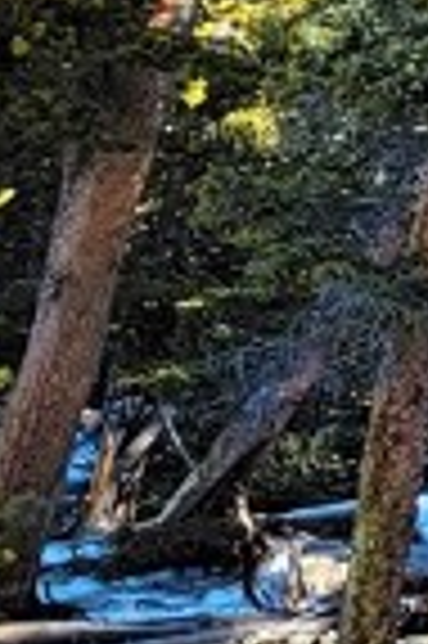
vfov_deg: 11.5
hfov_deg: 5.4
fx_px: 3200
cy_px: 185
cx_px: 2275
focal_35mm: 179
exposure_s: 1/133
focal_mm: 6.7
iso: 16
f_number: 1.8
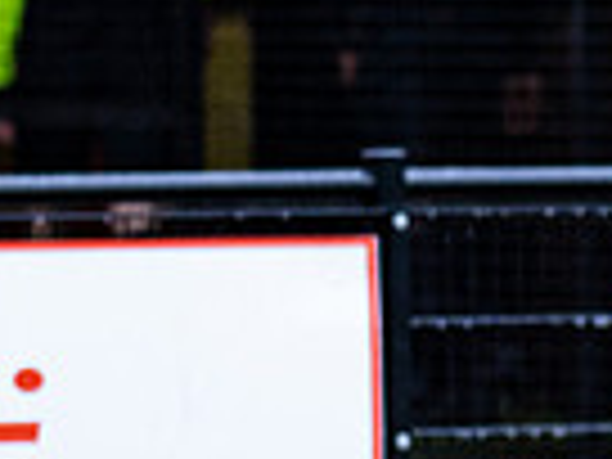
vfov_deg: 1.4
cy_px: 515
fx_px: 19041
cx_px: 938
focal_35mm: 1077
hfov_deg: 1.8
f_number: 1.8
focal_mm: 135
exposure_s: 1/2000
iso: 800
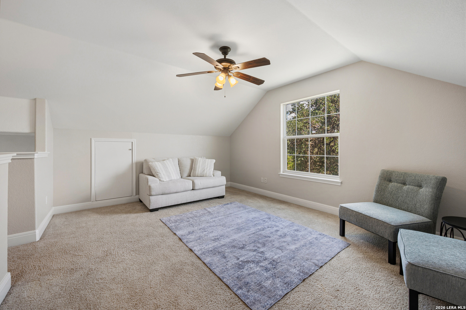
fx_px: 181
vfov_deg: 81.1
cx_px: 233
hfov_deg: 104.3
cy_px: 155
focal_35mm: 14
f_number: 9
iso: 400
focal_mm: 14
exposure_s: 1/5
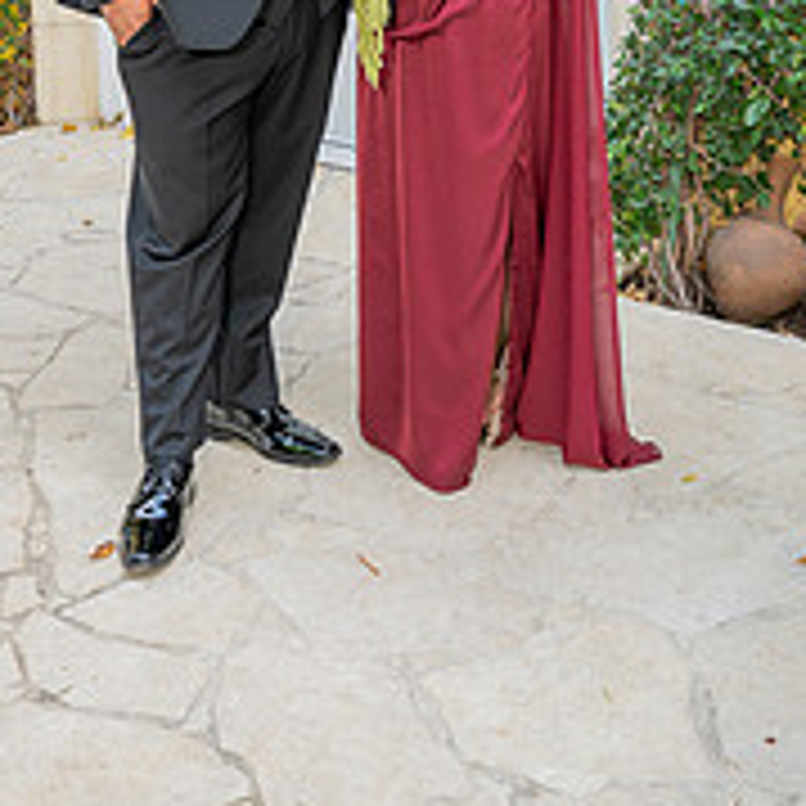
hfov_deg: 26.9
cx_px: 378
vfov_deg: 24.7
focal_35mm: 64
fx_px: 1686
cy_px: -122
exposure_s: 1/200
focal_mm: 30
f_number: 5
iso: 200
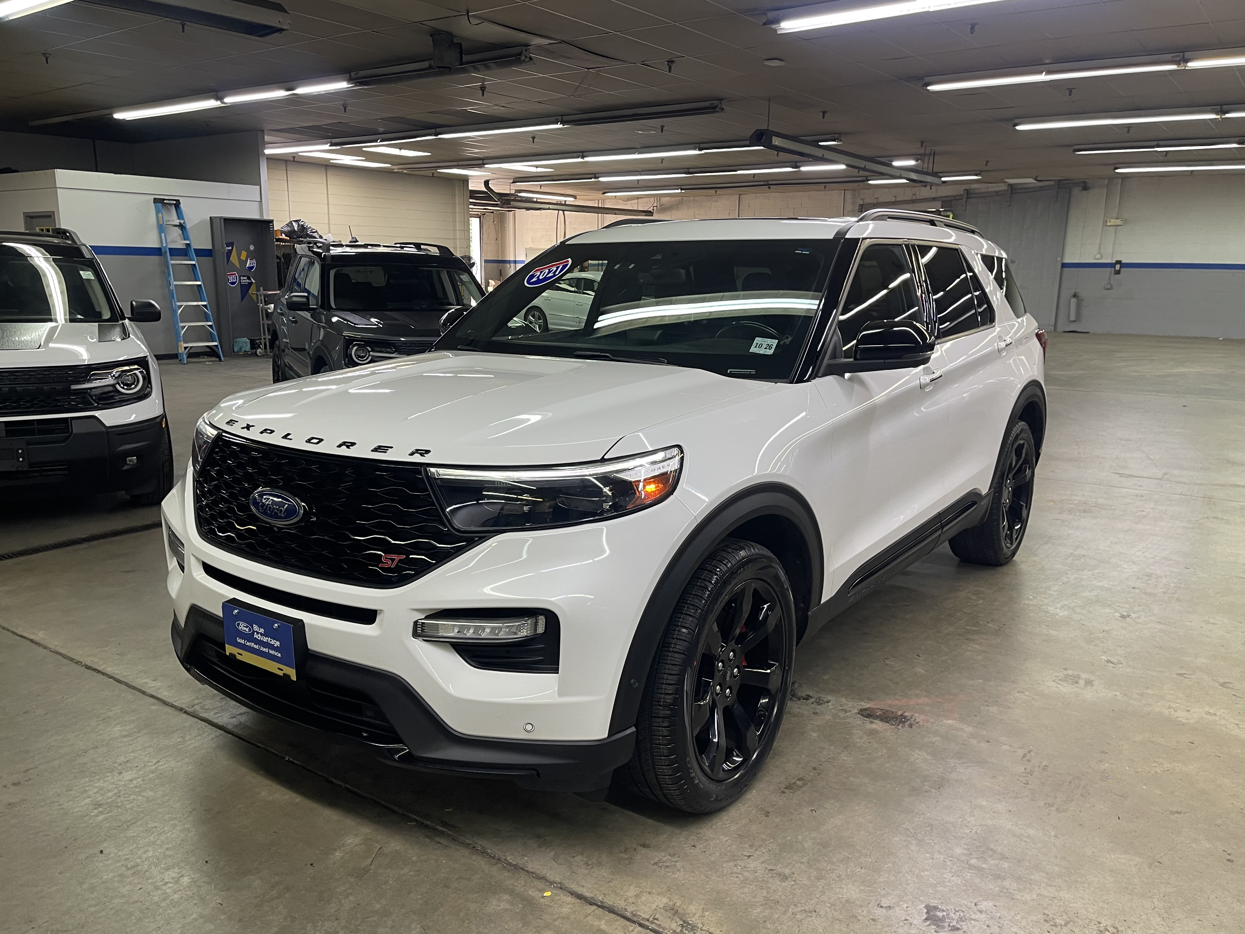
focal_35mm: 26
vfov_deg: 53.1
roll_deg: -2.1
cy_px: 479
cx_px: 604
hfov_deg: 67.3
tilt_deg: -14.0
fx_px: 935
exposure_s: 1/60
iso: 100
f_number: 1.6
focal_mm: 5.1
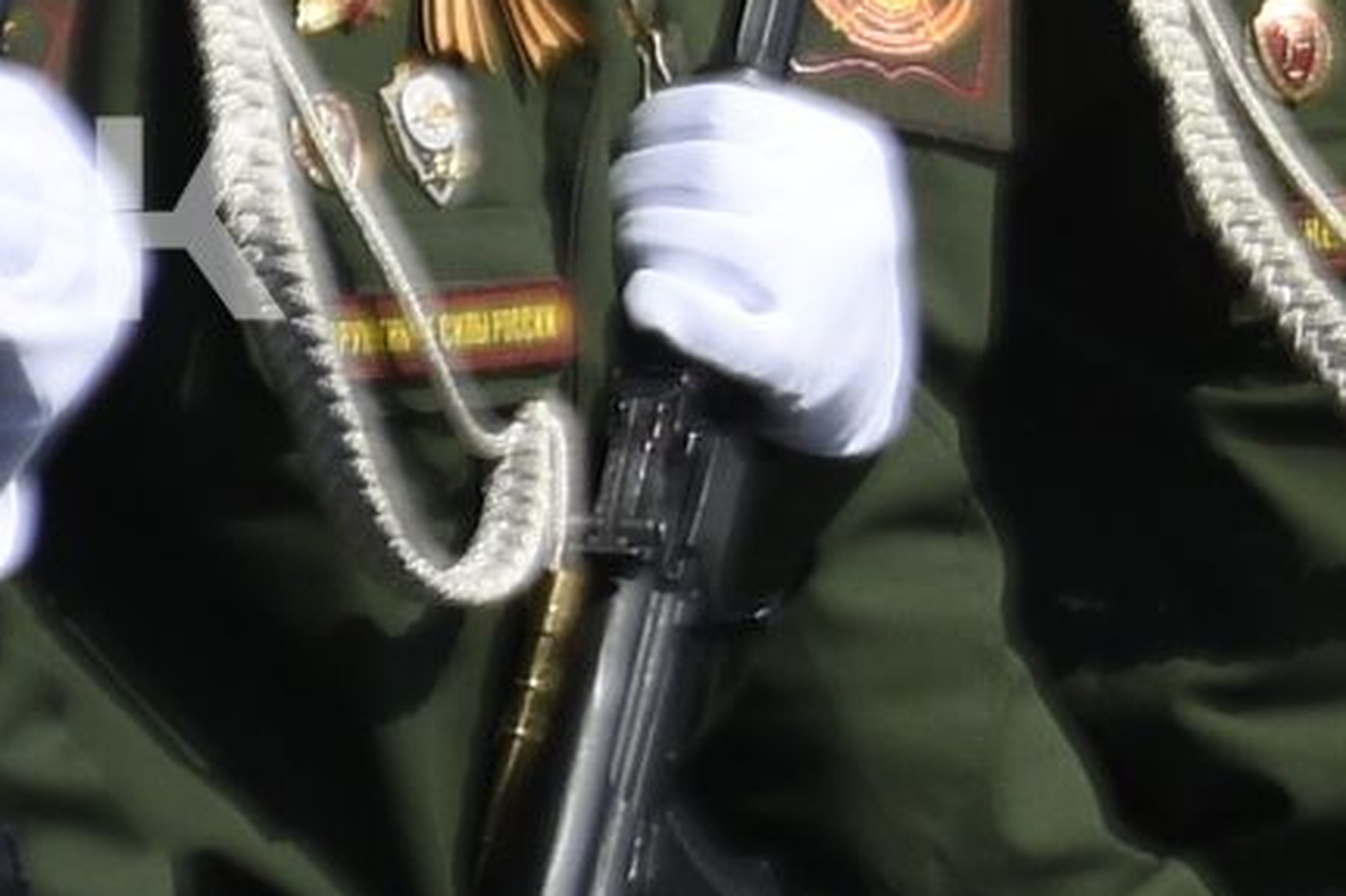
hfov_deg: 0.9
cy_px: -137
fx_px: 84425
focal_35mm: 2259
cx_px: 4652
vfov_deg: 0.6
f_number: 7.1
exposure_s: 1/2000
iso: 400
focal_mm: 300
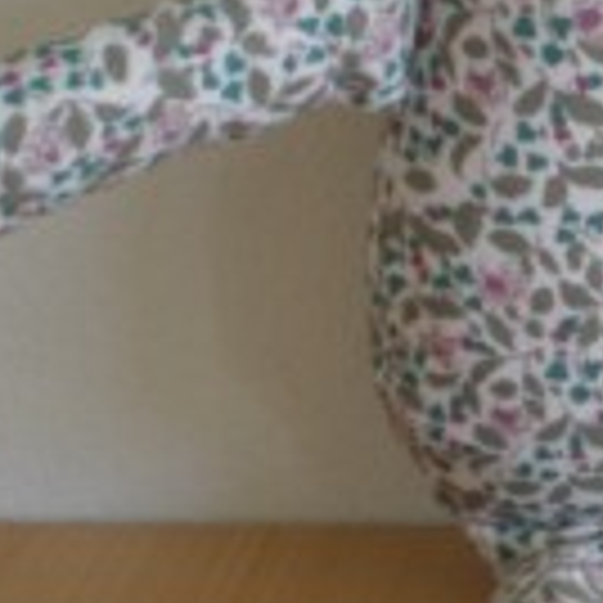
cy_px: 324
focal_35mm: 130
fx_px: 2562
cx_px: 603
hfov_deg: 13.2
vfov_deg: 13.4
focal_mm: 6.3
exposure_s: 1/17
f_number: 3.1
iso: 64
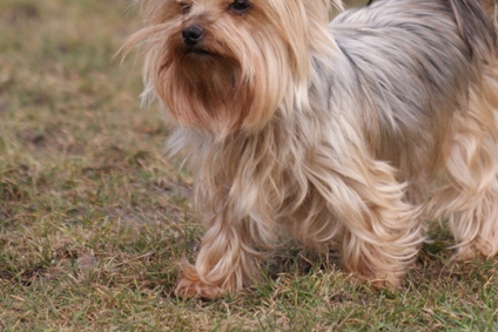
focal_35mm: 453
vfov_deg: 3.0
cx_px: 316
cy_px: 92
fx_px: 6268
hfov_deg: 4.5
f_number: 5
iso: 320
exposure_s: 1/500
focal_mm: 200
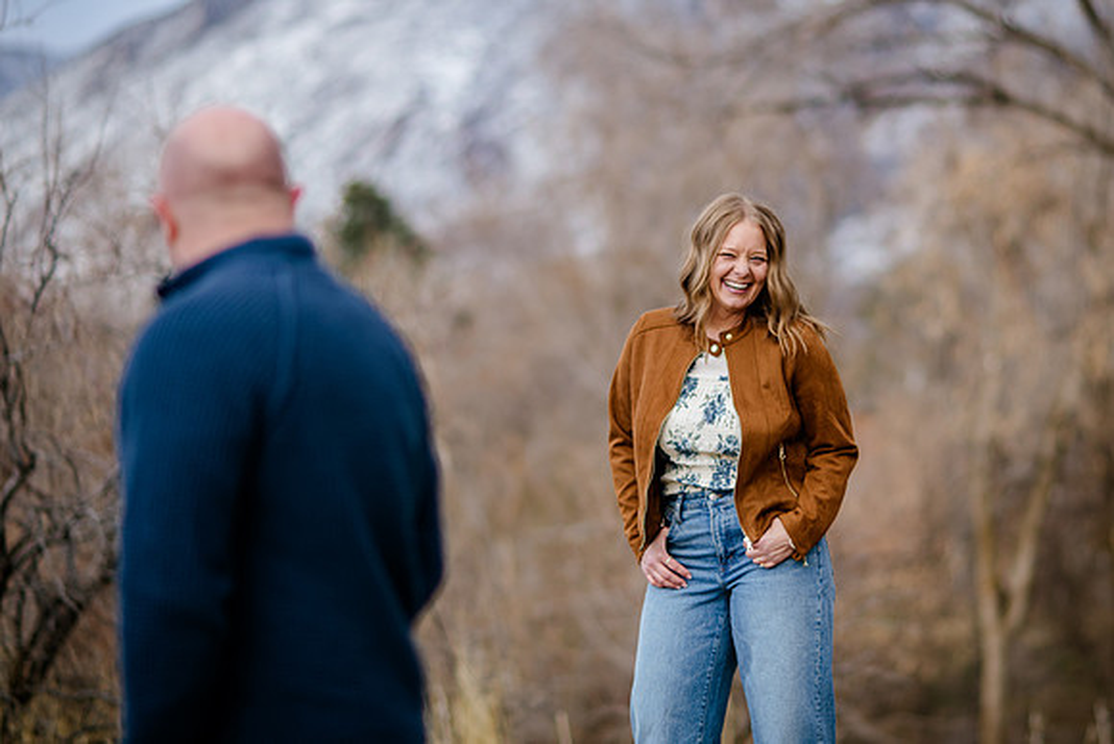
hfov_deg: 15.3
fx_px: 4135
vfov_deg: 10.3
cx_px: 657
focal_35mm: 134
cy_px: 322
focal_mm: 105
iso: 200
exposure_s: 1/1250
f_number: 2
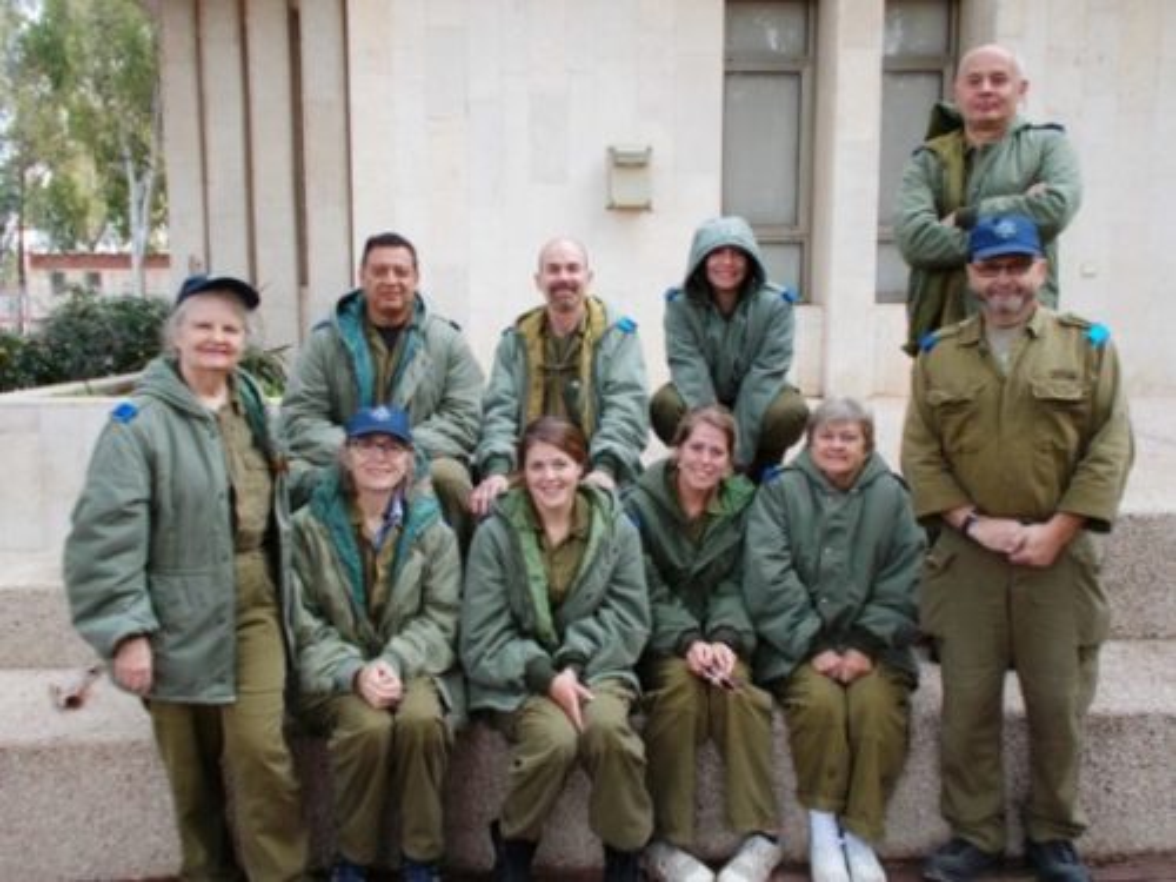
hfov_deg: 54.0
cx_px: 588
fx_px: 1155
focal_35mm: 34
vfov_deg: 41.8
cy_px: 441
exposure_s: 1/40
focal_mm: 6
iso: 80
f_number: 3.6
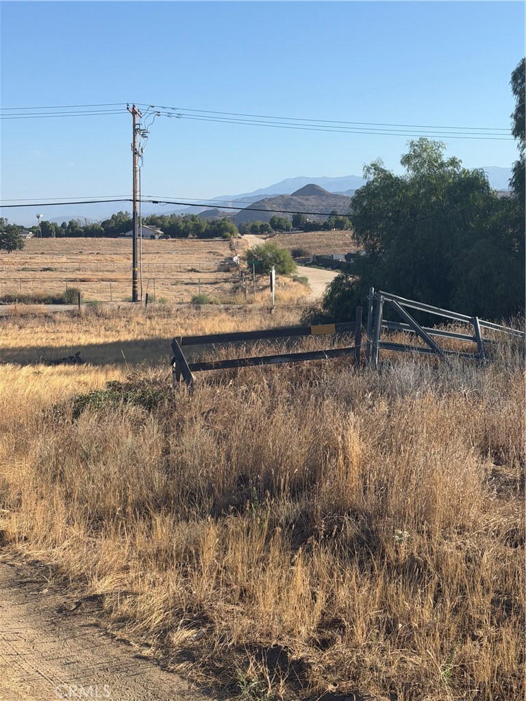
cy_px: 350
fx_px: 972
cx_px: 263
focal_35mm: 48
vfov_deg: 39.7
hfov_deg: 30.3
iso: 64
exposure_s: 1/3891
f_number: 1.78
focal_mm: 6.76
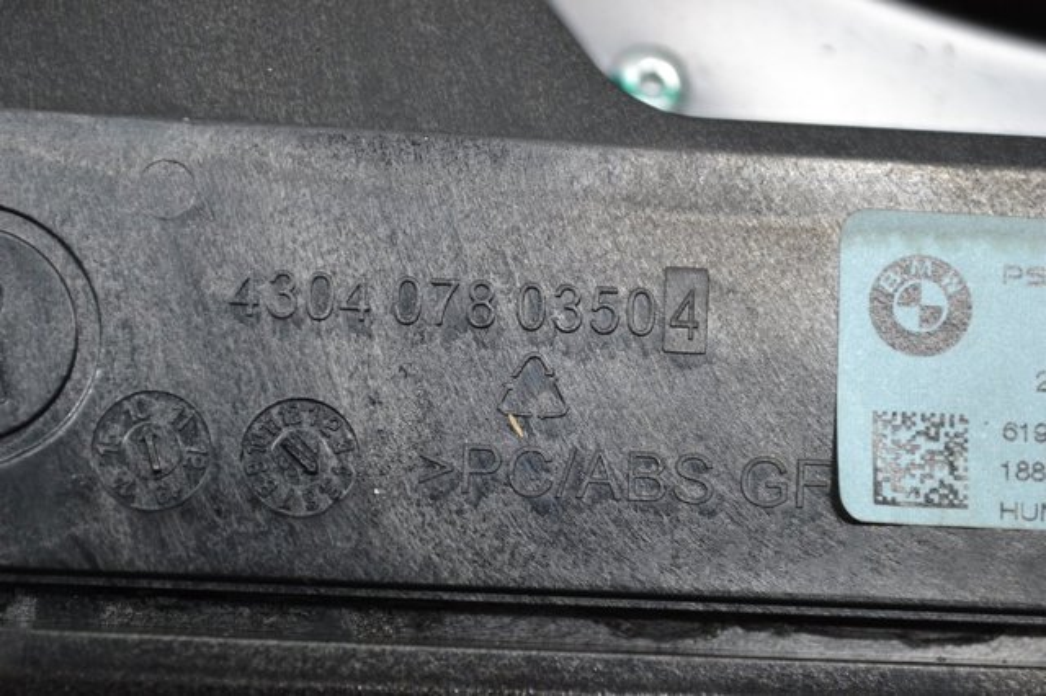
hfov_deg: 26.0
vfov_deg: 17.5
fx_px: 2265
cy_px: 348
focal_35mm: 78
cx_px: 523
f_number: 5.6
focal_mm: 52
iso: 800
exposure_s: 1/60
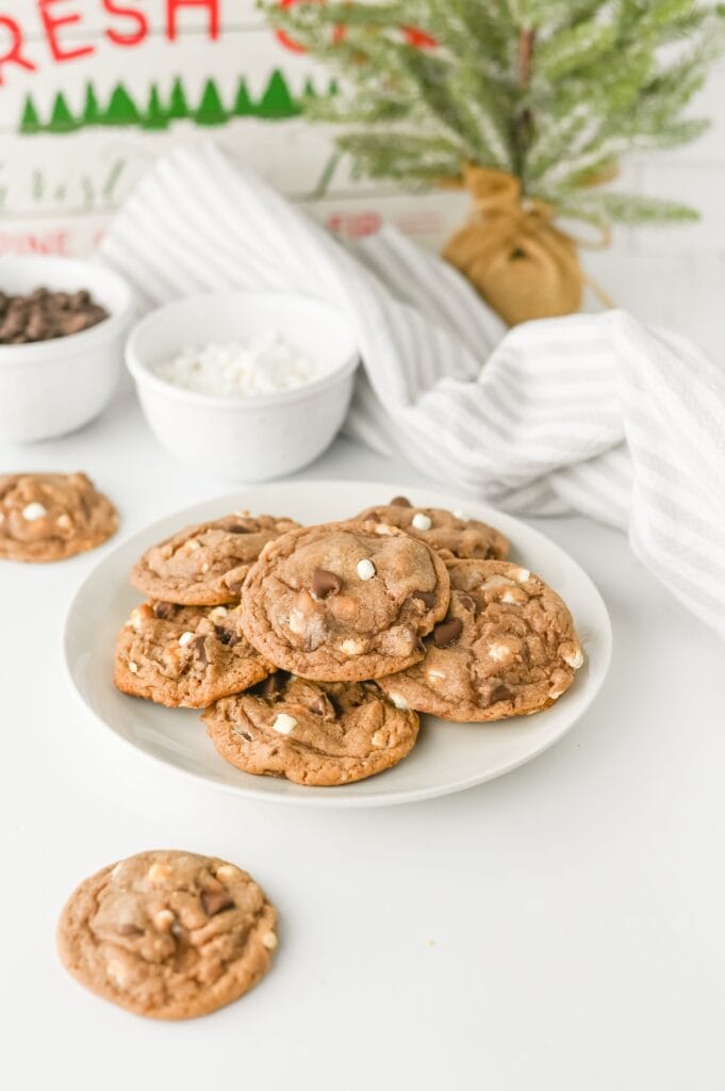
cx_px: 362
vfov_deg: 39.6
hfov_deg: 26.9
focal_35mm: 50
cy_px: 546
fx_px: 1513
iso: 160
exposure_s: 1/100
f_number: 4.5
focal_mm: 50
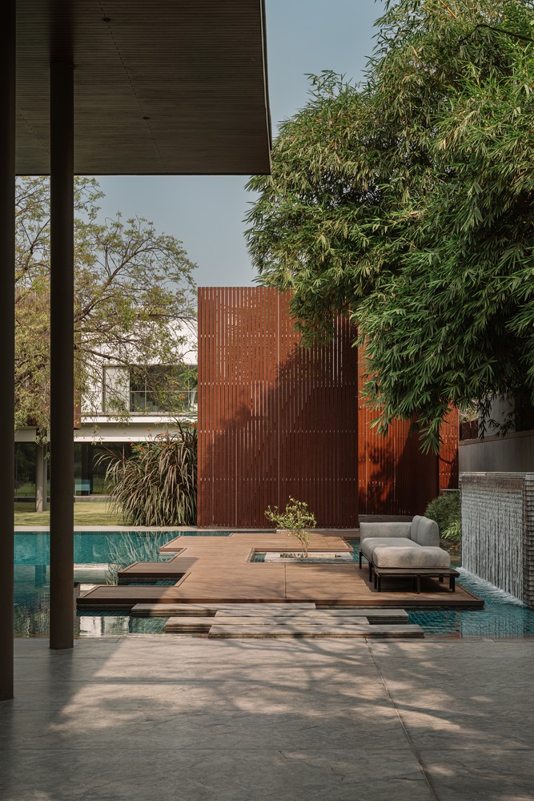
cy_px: 400
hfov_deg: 28.1
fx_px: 1068
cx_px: 267
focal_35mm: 48
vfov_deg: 41.1
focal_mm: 48
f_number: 10
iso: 100
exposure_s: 1/100
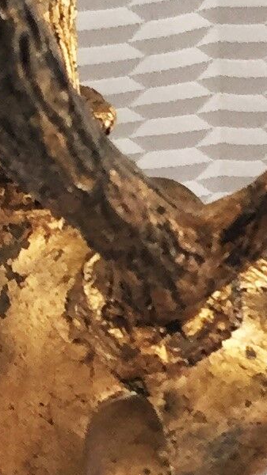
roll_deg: -1.6
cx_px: 233
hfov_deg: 7.0
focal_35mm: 172
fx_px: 2167
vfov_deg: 12.5
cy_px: 295
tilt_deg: -42.6
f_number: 2.2
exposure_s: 1/33
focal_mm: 4.15
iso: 100
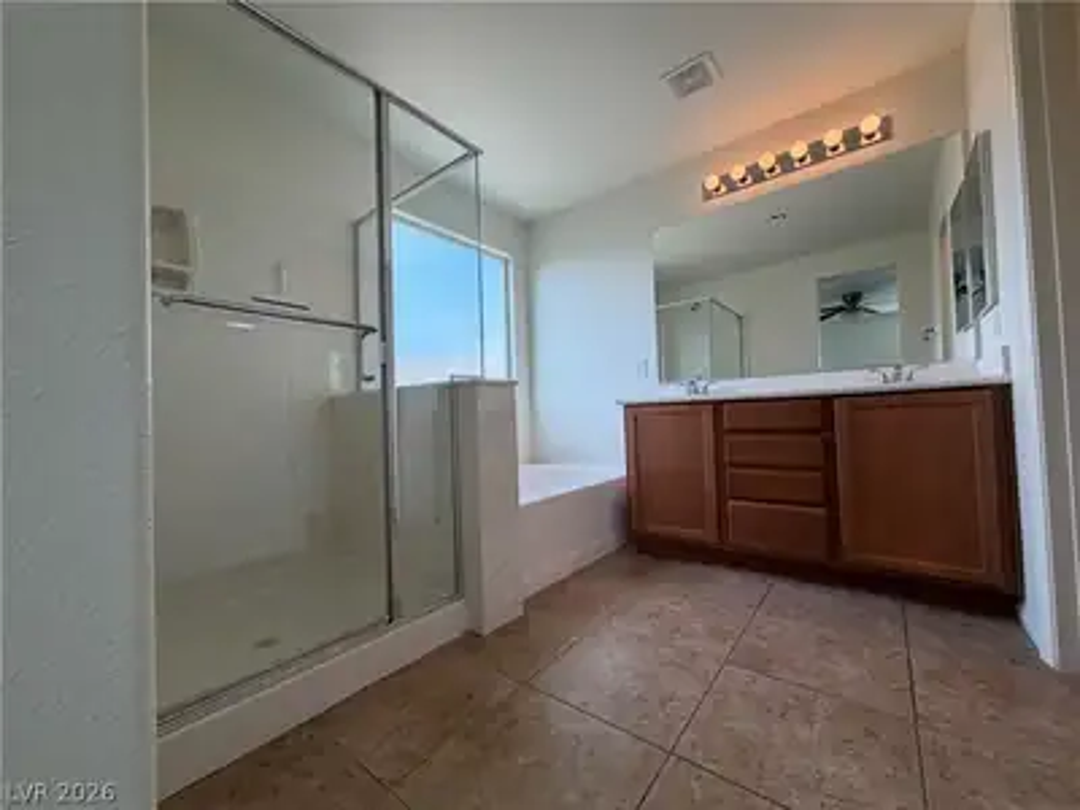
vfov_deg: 85.7
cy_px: 405
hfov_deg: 102.1
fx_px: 437
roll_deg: +1.8
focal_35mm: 14
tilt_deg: +1.9
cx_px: 540
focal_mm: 2.22
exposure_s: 1/120
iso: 64
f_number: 2.2
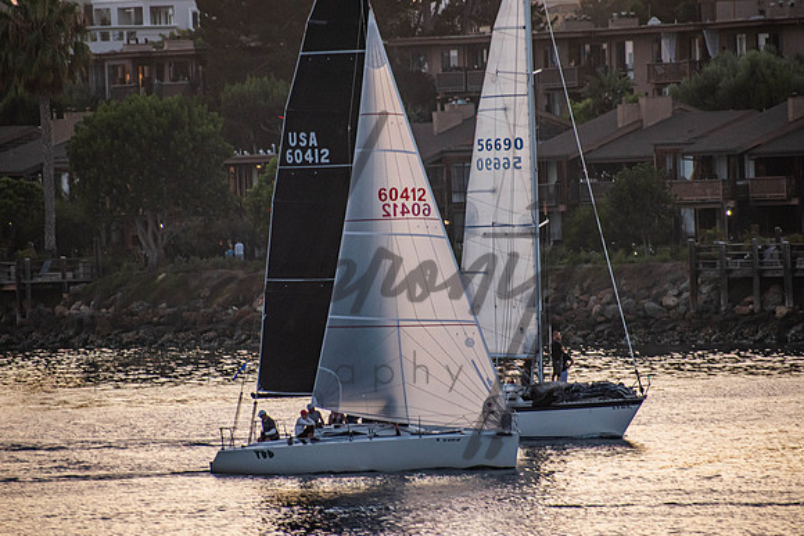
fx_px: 10052
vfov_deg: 3.1
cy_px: 268
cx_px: 402
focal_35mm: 450
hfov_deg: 4.6
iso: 800
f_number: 6.3
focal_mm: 300
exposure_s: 1/160
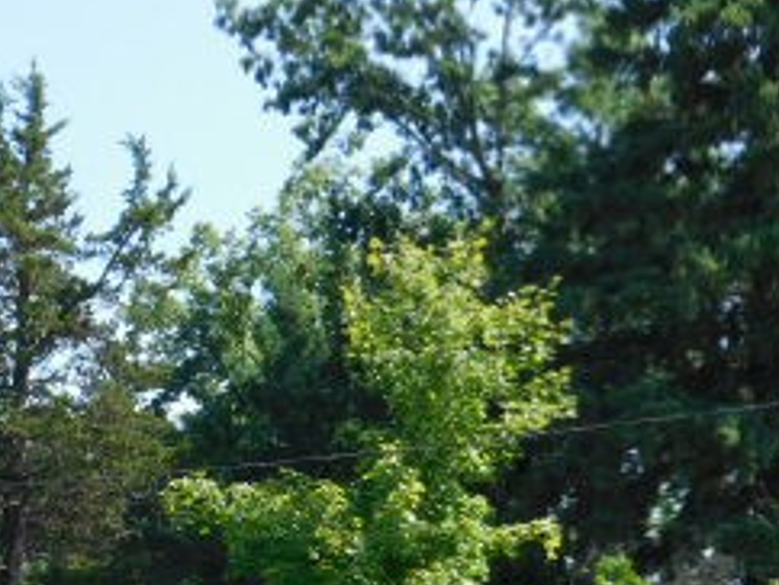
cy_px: 518
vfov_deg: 12.4
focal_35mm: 119
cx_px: 48
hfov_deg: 16.3
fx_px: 2681
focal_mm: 8
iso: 125
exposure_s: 1/500
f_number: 3.7
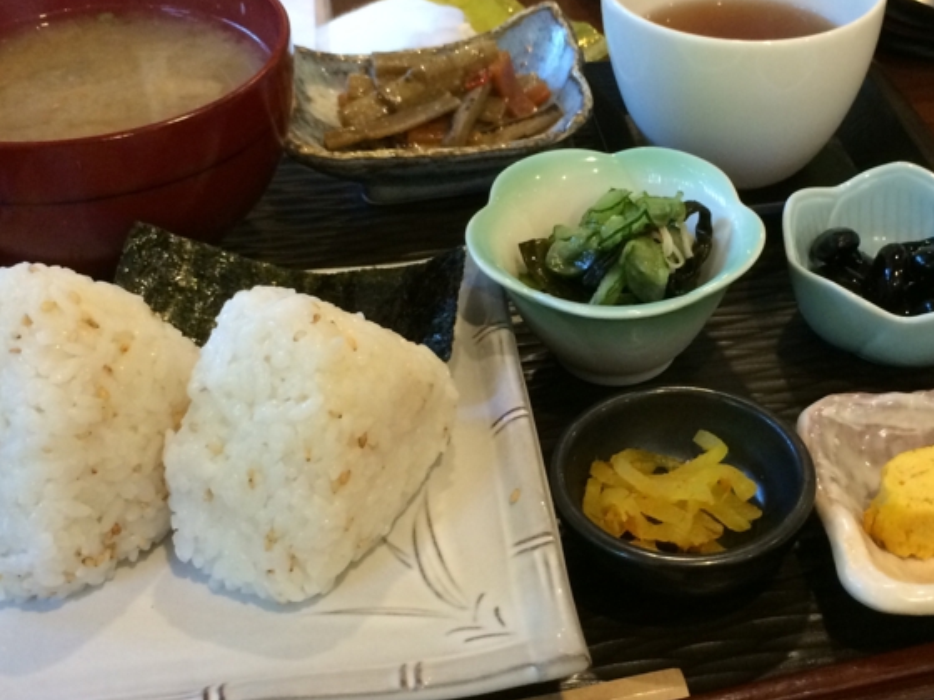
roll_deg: -0.1
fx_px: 1430
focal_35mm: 53
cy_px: 315
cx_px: 594
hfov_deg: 35.9
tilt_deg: -39.3
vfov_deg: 27.5
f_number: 2.2
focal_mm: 4.15
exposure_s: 1/30
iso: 200
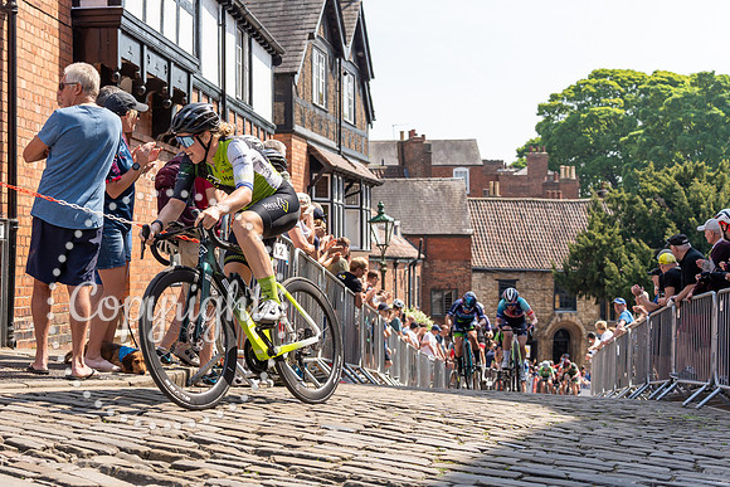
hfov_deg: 33.9
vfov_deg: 23.4
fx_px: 1178
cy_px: 240
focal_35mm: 58
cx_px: 214
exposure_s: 1/2500
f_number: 3.5
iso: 160
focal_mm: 38
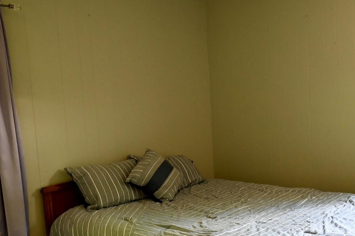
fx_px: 434
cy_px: 142
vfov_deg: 30.4
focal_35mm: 44
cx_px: 237
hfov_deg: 43.9
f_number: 4
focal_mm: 24
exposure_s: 1/100
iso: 3200
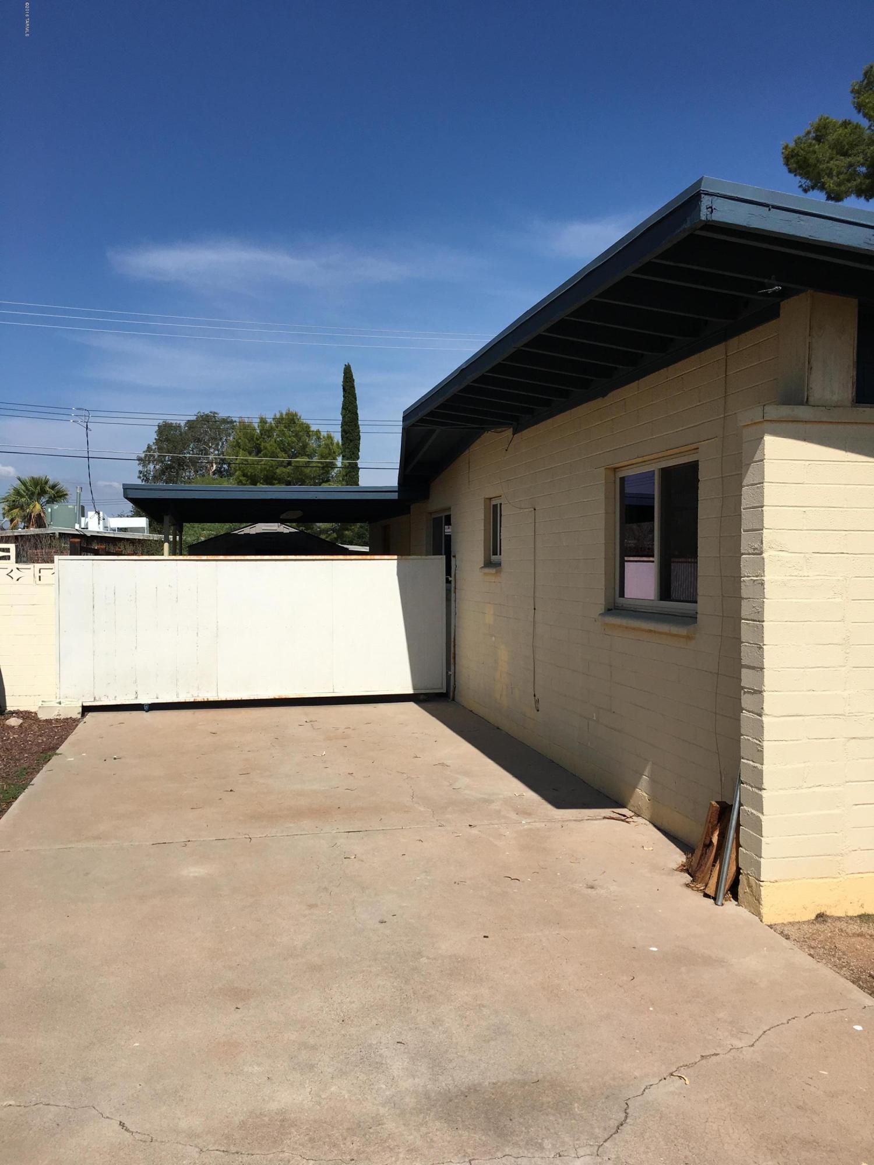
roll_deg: -0.5
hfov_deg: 48.2
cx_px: 437
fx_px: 976
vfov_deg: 61.7
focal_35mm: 29
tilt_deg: -0.4
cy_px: 582
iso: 25
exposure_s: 1/3497
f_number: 2.2
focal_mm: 4.15
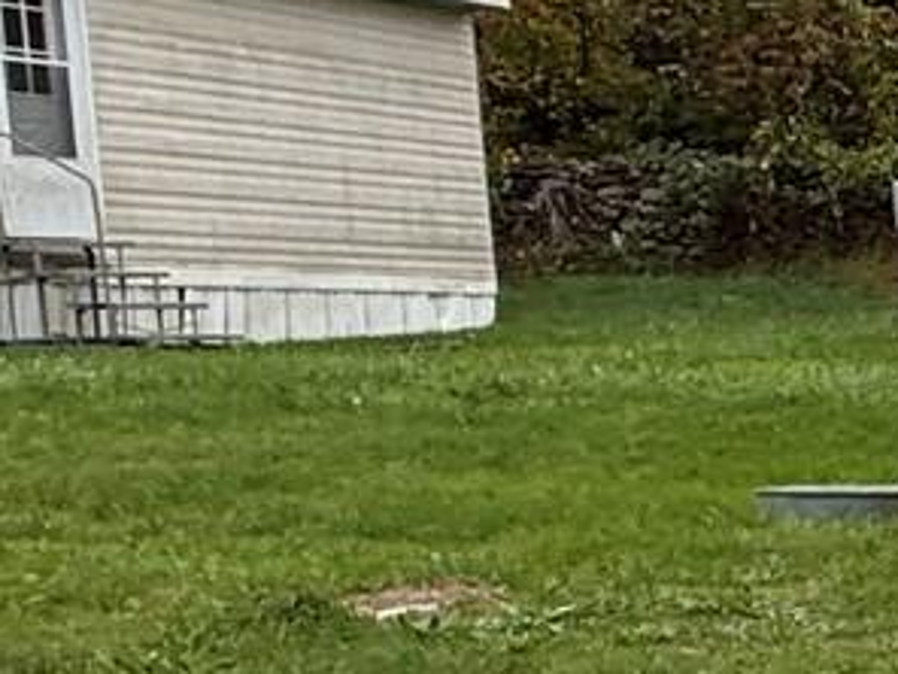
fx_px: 2516
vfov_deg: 15.1
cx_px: 2227
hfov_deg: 13.7
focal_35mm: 97
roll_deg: -1.1
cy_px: 601
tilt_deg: -5.6
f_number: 2.2
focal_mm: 2.22
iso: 50
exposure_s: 1/140
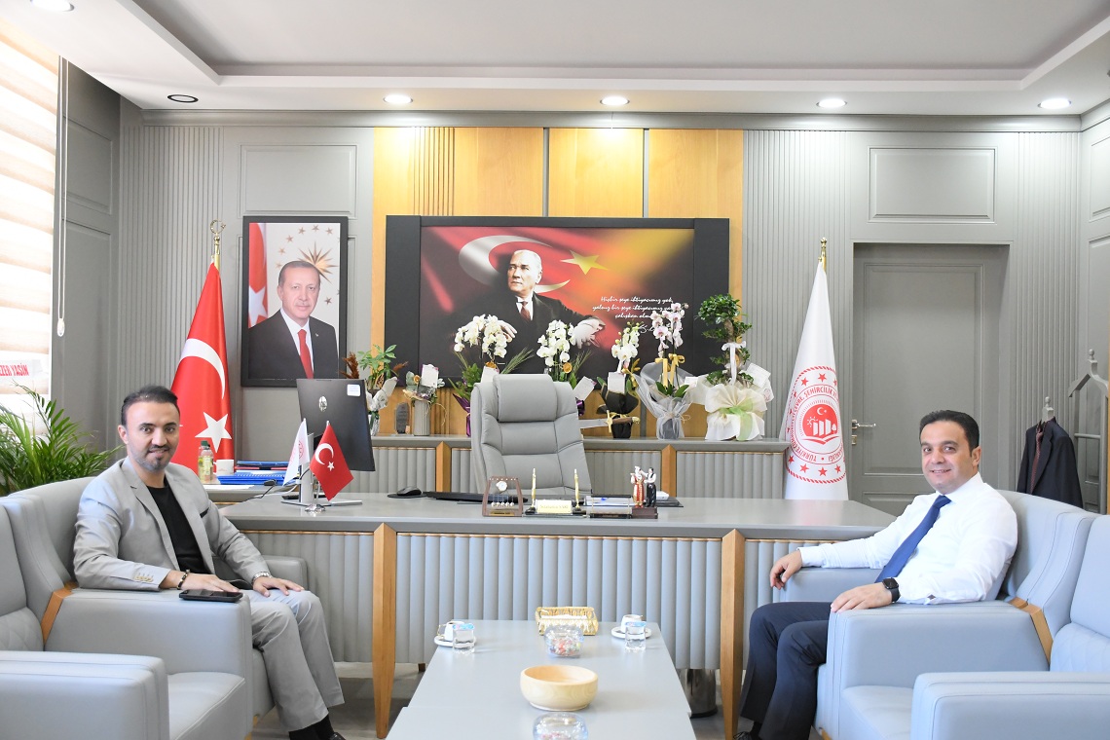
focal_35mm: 34
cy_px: 370
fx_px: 1048
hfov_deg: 55.8
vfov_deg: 38.9
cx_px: 555
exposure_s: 1/100
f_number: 3.8
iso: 3200
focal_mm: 23
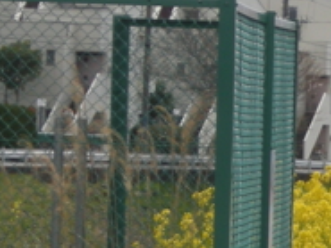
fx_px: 4344
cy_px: 184
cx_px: 551
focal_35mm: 454
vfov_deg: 3.3
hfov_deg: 4.3
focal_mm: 17.1
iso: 64
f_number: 9.4
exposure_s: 1/170
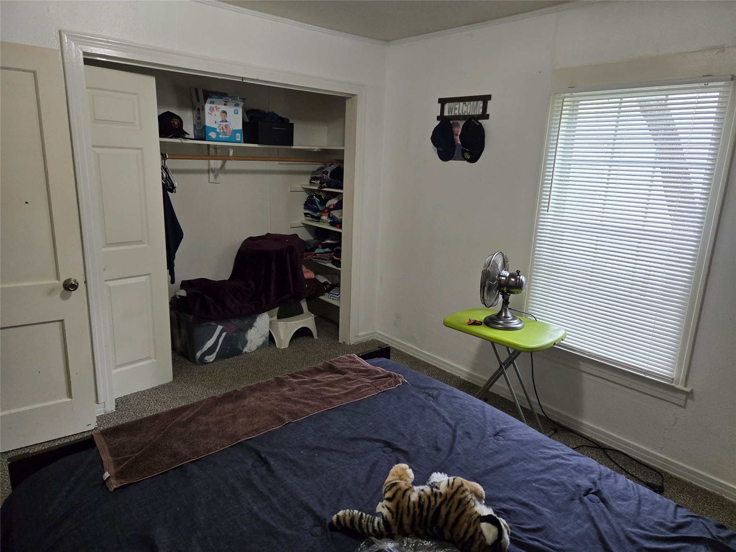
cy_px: 276
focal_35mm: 23
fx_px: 489
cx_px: 368
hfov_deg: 73.9
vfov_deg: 58.9
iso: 640
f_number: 1.8
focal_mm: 5.4
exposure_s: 1/120
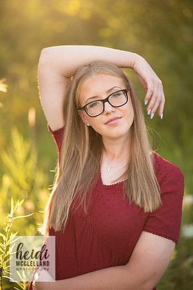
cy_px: 145
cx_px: 96
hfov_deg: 16.1
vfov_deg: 23.9
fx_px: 683
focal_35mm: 85
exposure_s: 1/400
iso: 125
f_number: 1.8
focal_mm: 85
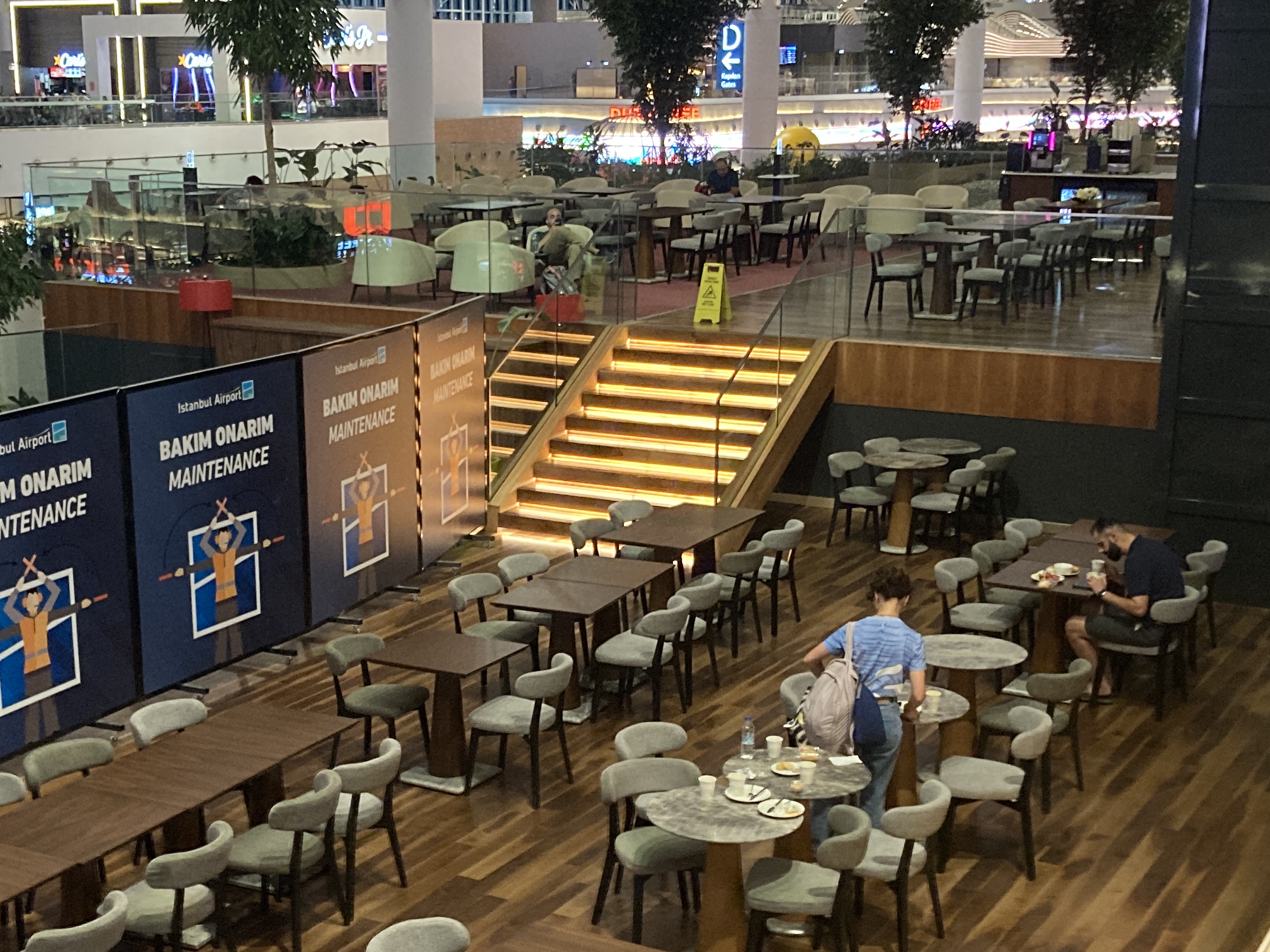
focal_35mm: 54
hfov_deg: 35.5
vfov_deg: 26.9
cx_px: 562
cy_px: 613
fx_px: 1981
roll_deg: -0.2
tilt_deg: -14.5
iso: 320
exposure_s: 1/50
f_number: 1.8
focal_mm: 3.99
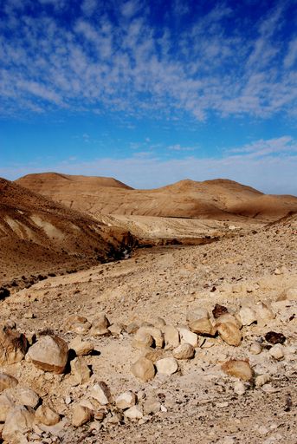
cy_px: 222
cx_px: 148
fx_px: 518
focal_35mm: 42
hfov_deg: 32.0
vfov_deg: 46.3
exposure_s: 1/500
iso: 200
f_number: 11
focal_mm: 28
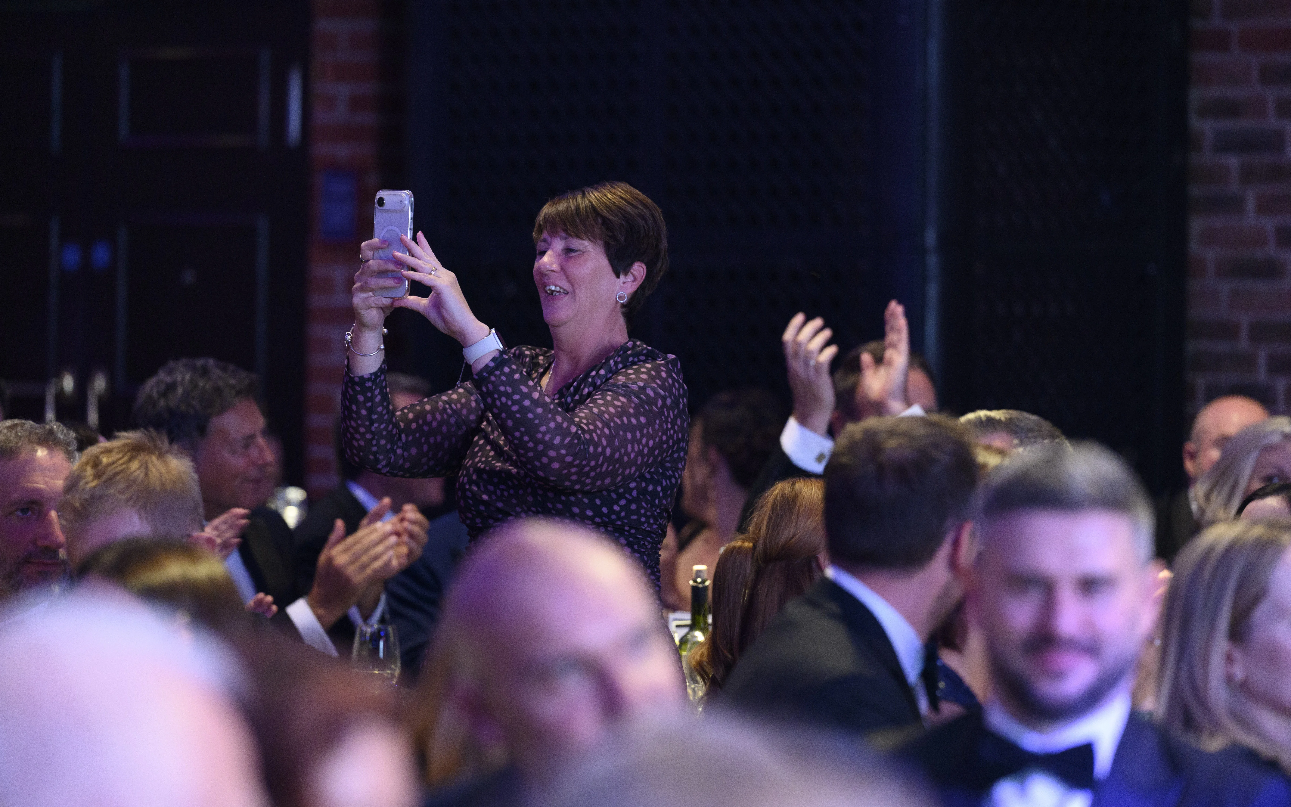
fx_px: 7178
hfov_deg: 10.3
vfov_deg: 6.4
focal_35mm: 204
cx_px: 646
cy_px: 401
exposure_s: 1/125
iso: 6400
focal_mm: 200
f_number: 3.5
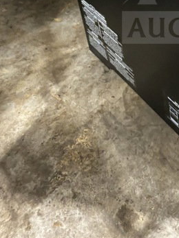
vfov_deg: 29.2
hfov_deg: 22.6
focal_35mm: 61
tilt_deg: -33.3
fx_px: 421
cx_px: 199
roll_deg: +1.3
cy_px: -11
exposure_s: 1/30
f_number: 1.8
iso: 640
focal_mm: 4.25
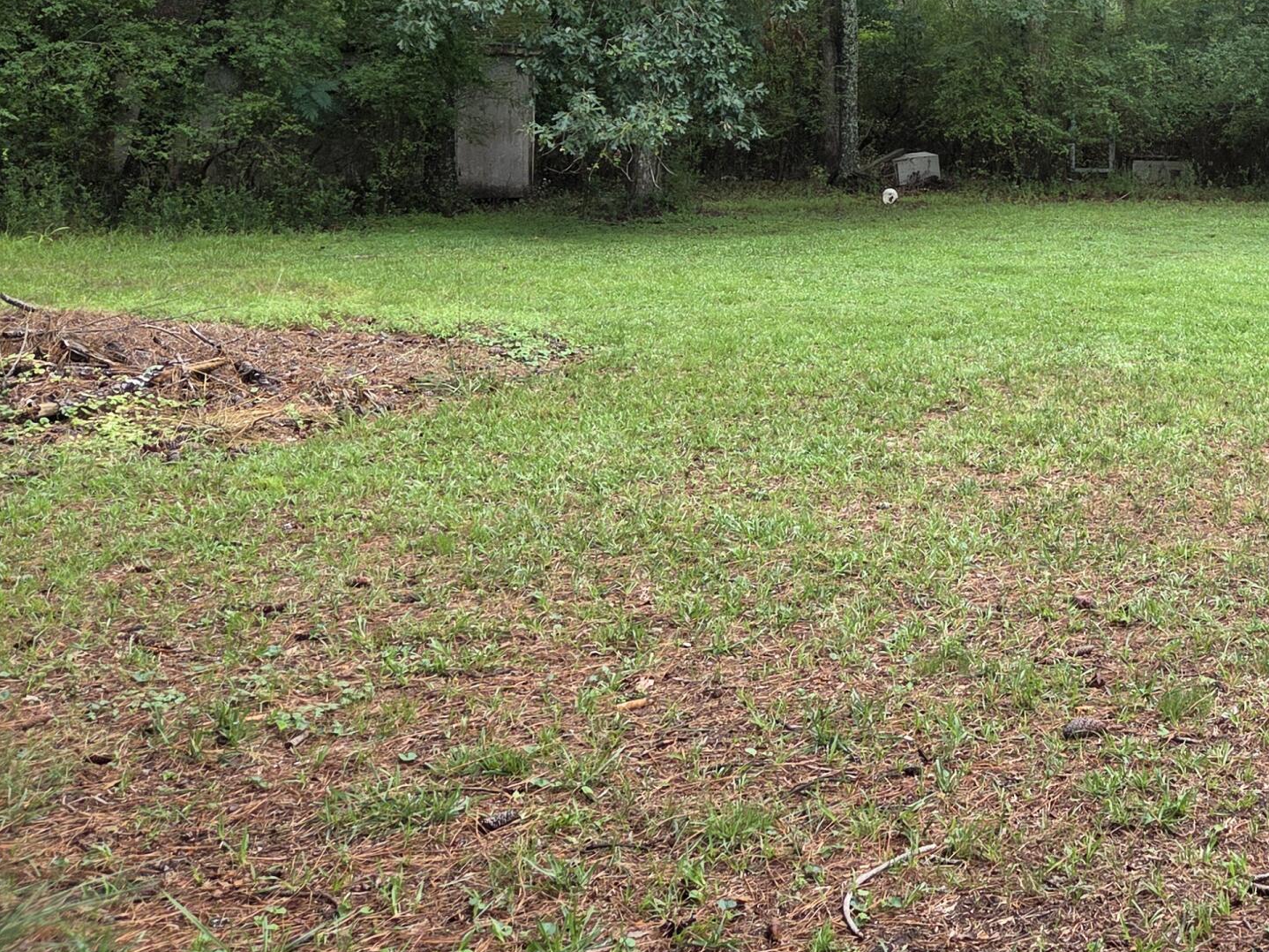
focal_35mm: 48
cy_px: 89
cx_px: 1083
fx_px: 1759
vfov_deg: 29.0
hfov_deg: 37.7
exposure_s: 1/359
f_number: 1.8
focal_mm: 5.4
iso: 64
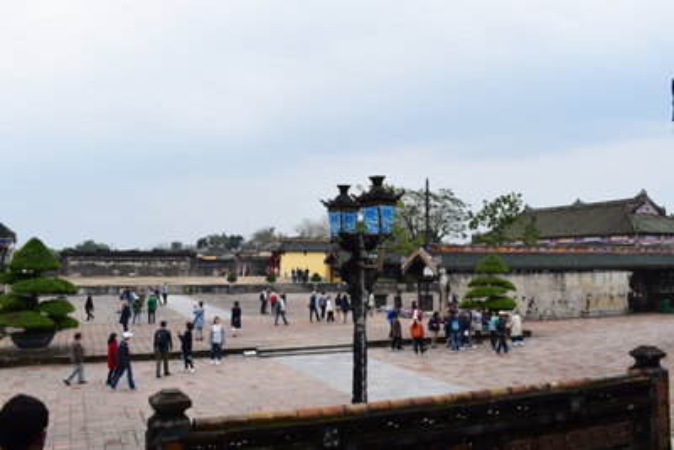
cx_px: 337
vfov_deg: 40.0
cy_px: 225
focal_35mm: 33
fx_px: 618
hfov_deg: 57.2
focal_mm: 22
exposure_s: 1/500
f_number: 11
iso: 400
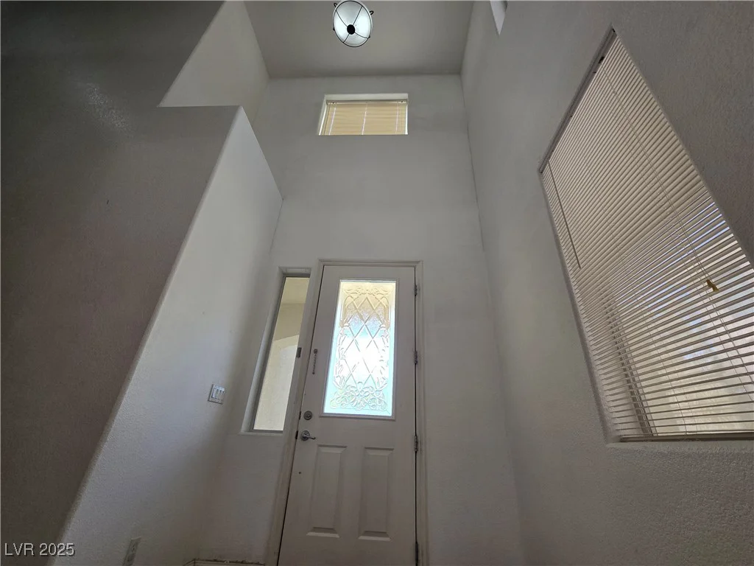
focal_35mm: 13
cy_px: 283
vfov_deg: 89.9
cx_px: 377
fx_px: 283
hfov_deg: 106.2
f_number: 2.2
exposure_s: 1/120
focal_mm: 2.2
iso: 64
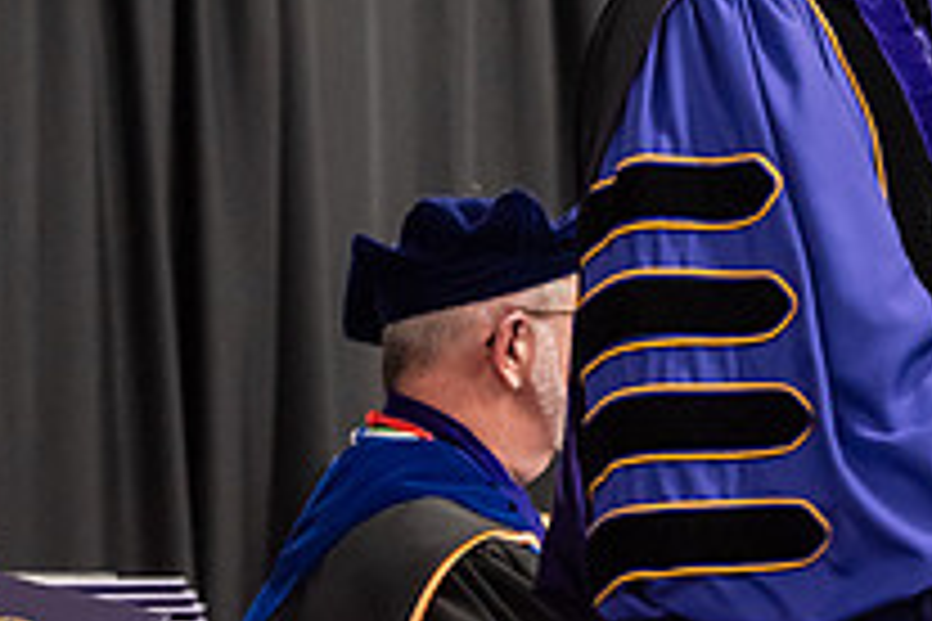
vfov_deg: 4.7
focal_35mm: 294
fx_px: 7611
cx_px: 1171
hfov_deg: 6.9
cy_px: -191
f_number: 3.2
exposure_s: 1/200
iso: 2500
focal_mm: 105
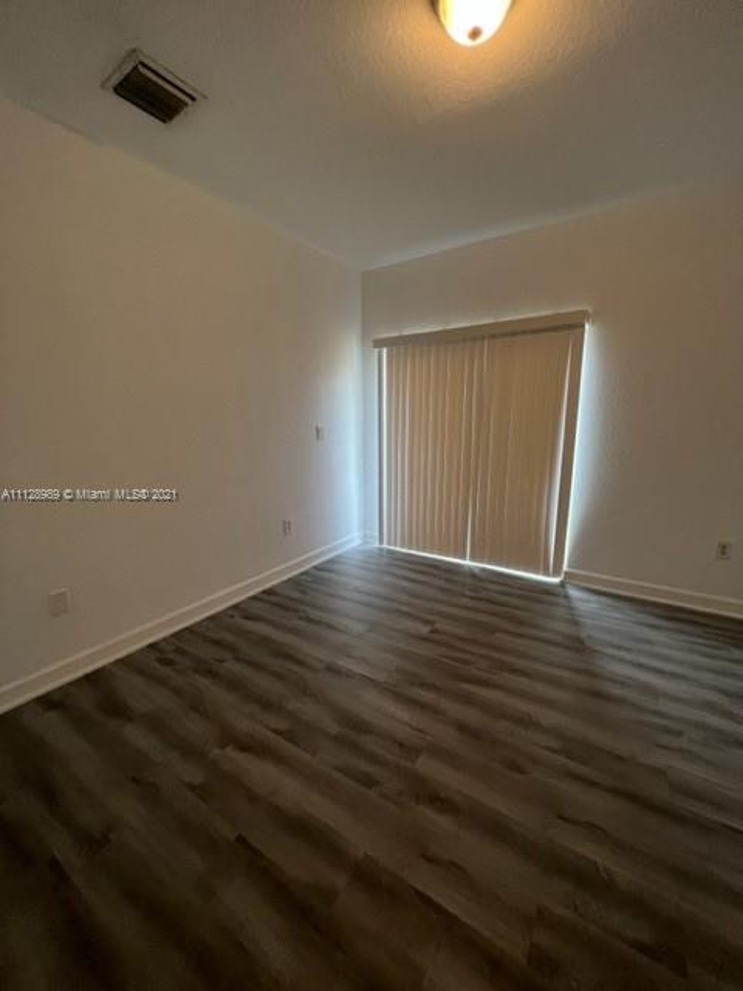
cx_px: 372
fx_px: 372
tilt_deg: -10.0
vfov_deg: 106.2
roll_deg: +0.5
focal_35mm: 13
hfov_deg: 89.9
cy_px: 496
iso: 160
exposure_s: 1/60
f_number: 1.8
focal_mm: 1.57
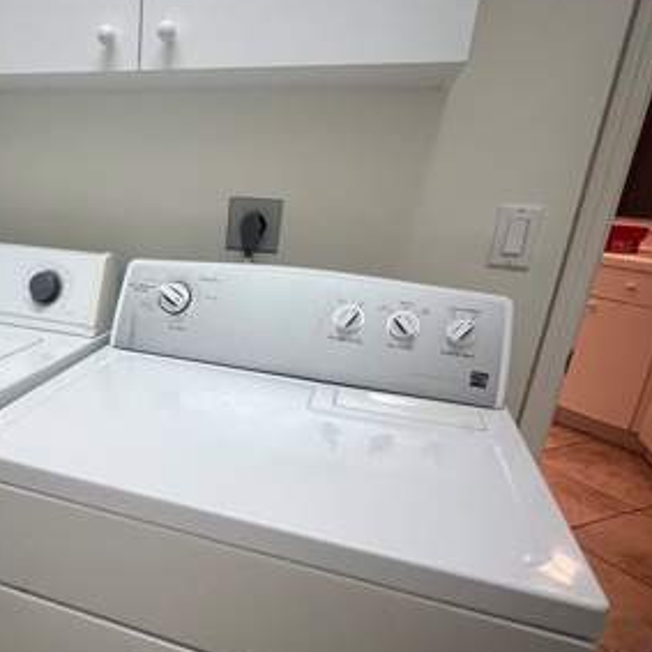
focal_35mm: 26
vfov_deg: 60.7
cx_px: 124
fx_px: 554
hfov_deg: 56.3
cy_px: 373
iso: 100
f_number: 1.8
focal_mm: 1.57
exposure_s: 1/120
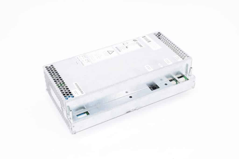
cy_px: 80
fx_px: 378
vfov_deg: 23.8
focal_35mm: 57
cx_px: 120
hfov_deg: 35.0
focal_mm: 38
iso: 200
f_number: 13
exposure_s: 1/50
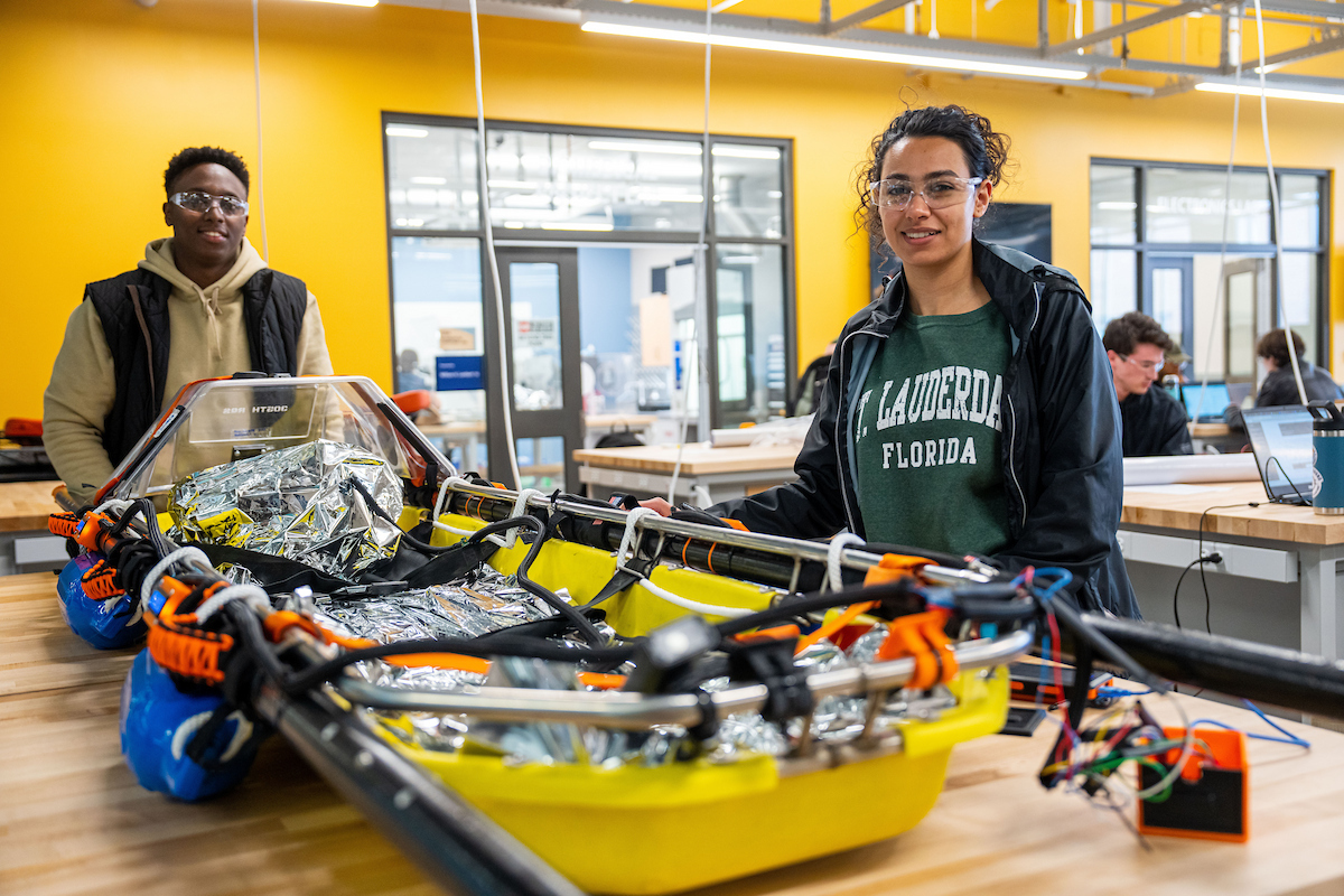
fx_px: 1307
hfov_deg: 54.4
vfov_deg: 37.9
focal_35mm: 35
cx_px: 672
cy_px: 448
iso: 1250
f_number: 2.8
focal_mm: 35
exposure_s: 1/125
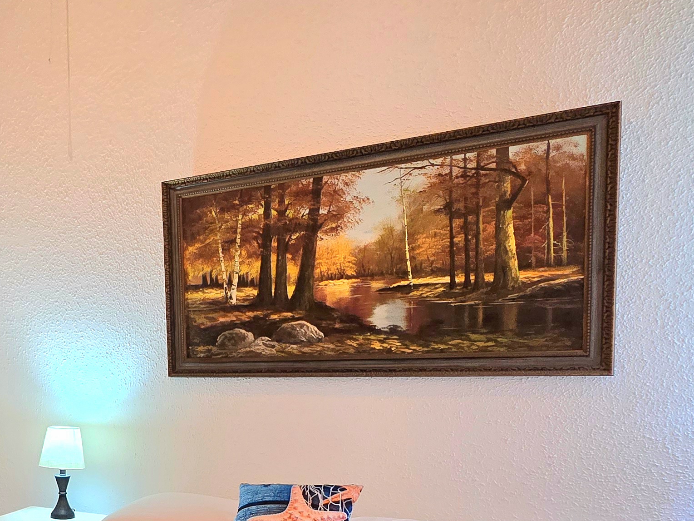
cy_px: 407
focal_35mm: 34
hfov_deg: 46.1
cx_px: 15
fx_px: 682
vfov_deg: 40.3
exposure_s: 1/50.3
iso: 200
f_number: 2.2
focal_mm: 2.2
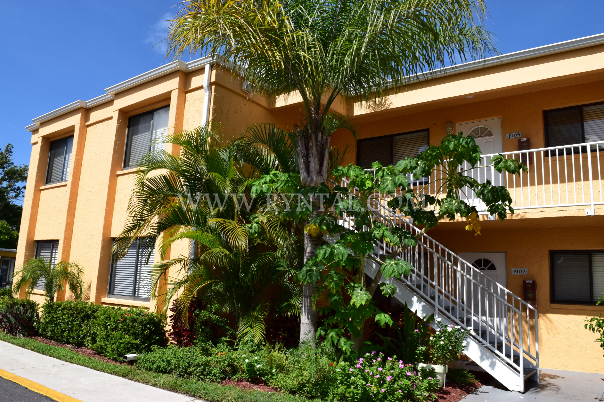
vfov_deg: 47.9
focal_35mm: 27
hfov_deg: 67.4
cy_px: 201
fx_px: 453
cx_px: 302
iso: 400
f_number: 11
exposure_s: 1/500
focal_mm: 18
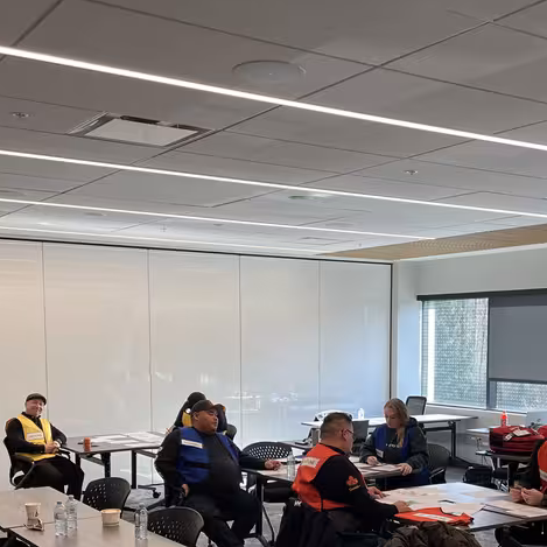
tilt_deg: -4.8
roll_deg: +0.6
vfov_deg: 34.0
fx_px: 876
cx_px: 349
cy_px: 408
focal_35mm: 49
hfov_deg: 34.5
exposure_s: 1/120
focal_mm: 4.2
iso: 64
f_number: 1.6
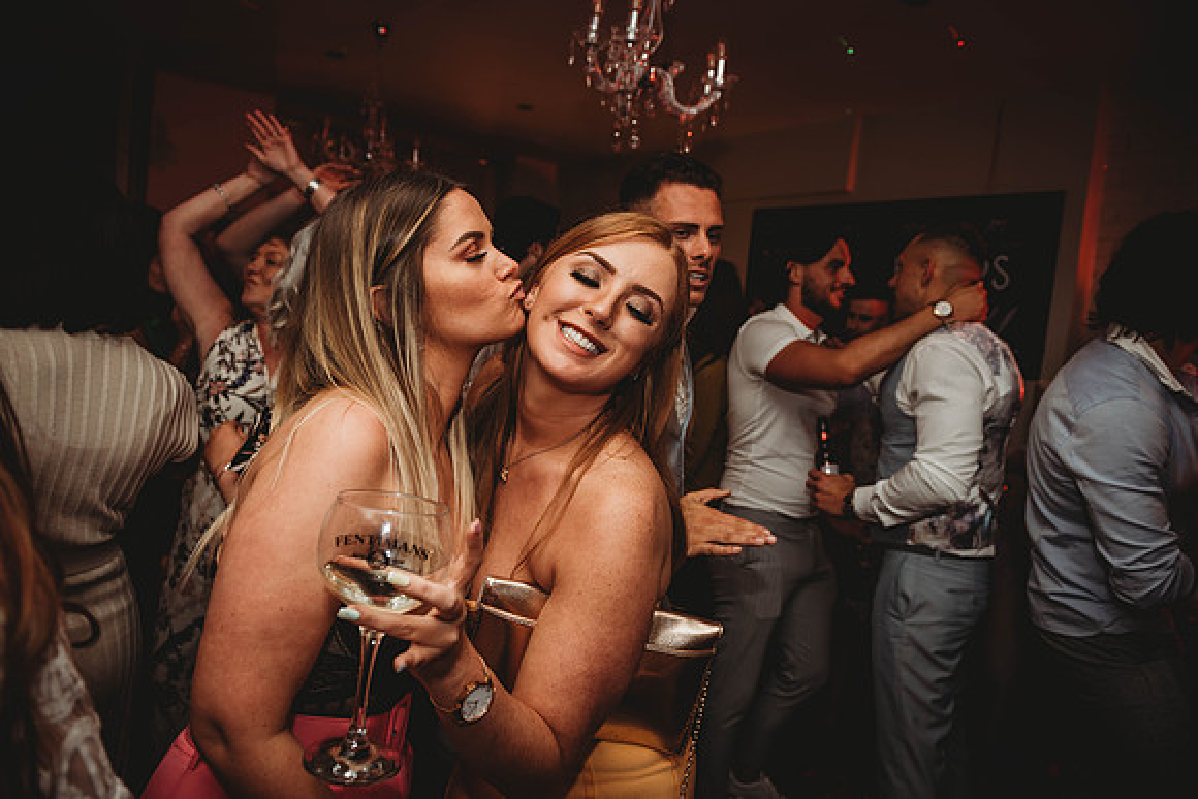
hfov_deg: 73.7
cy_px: 400
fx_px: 799
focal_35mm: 24
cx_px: 599
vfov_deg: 53.2
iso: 400
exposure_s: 1/80
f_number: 4
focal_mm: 24
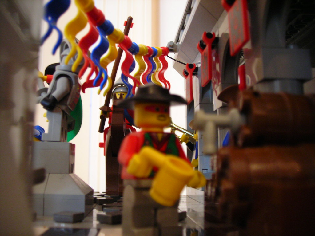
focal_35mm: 38
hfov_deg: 49.0
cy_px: 118
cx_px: 158
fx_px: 346
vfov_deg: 37.7
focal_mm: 6.3
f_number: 3.2
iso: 146
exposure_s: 1/4.1
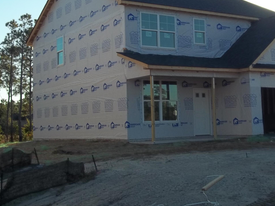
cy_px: 77
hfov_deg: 31.6
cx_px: 156
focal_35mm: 61
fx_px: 485
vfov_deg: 24.0
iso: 64
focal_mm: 7.1
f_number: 9.9
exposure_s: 1/80
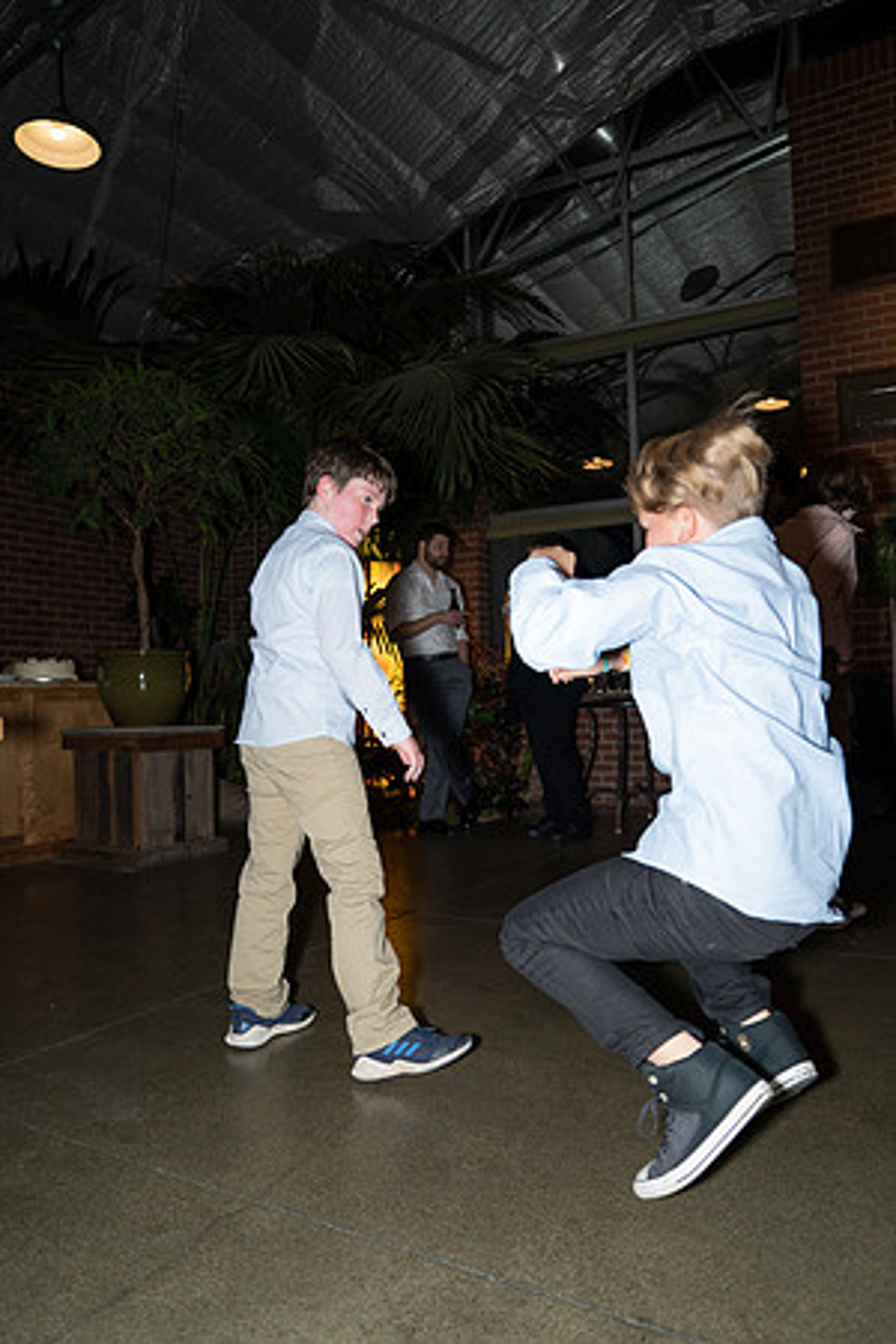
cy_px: 672
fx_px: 896
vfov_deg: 73.7
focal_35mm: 24
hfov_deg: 53.1
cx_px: 448
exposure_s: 1/250
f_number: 2.8
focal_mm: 24
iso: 1600
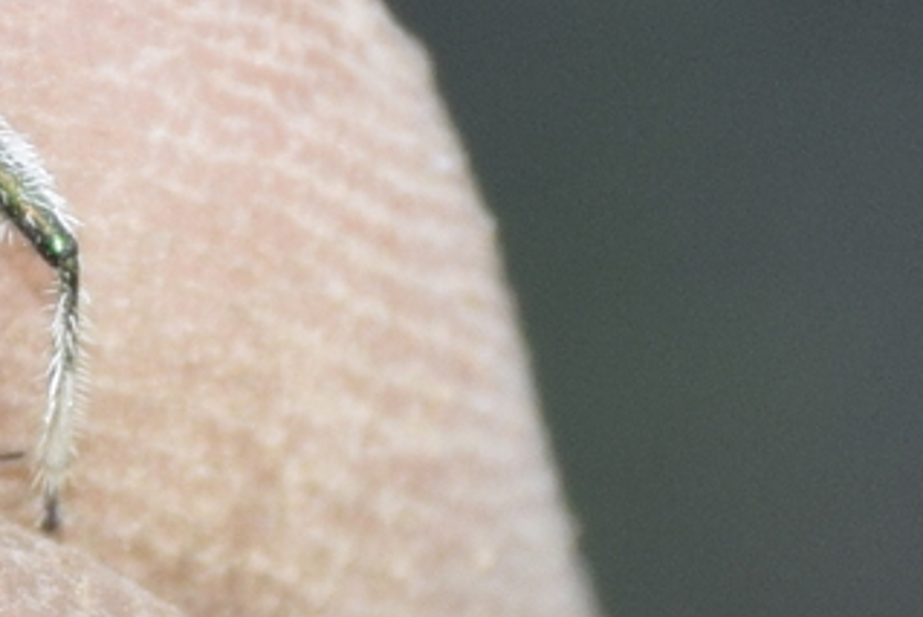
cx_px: -165
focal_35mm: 632
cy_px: 49
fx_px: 16210
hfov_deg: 3.3
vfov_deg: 2.2
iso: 320
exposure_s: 1/160
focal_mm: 140
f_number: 11
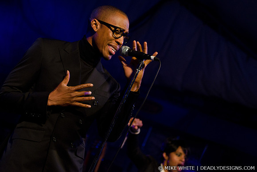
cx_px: 128
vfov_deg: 14.7
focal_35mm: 93
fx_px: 664
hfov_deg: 21.9
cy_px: 86
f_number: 3.5
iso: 1600
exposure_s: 1/400
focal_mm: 62
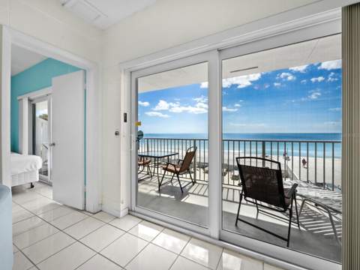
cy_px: 135
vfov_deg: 85.7
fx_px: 146
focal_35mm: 14
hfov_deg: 102.1
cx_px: 180
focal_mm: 7
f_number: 11
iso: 400
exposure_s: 1/30
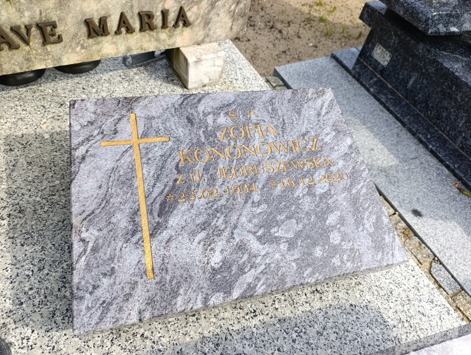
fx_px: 313
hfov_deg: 73.8
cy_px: 178
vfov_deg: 59.0
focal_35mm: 23
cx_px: 236
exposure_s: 1/285
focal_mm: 6.14
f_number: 1.6
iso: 50
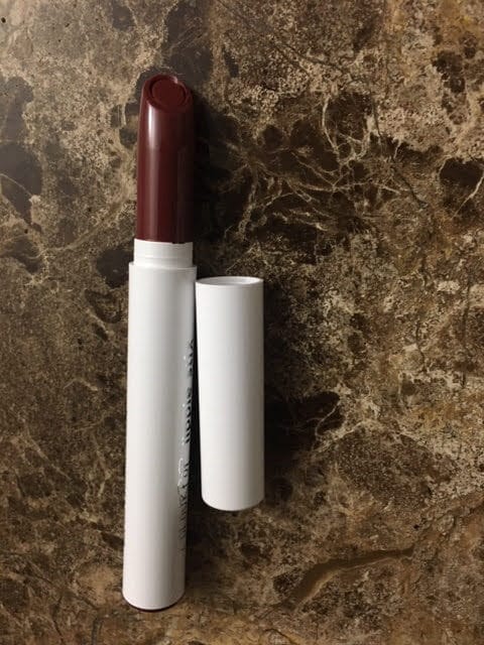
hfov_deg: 48.2
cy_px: 322
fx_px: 541
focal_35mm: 29
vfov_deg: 61.7
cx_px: 242
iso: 200
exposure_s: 1/17
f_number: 2.2
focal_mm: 4.15
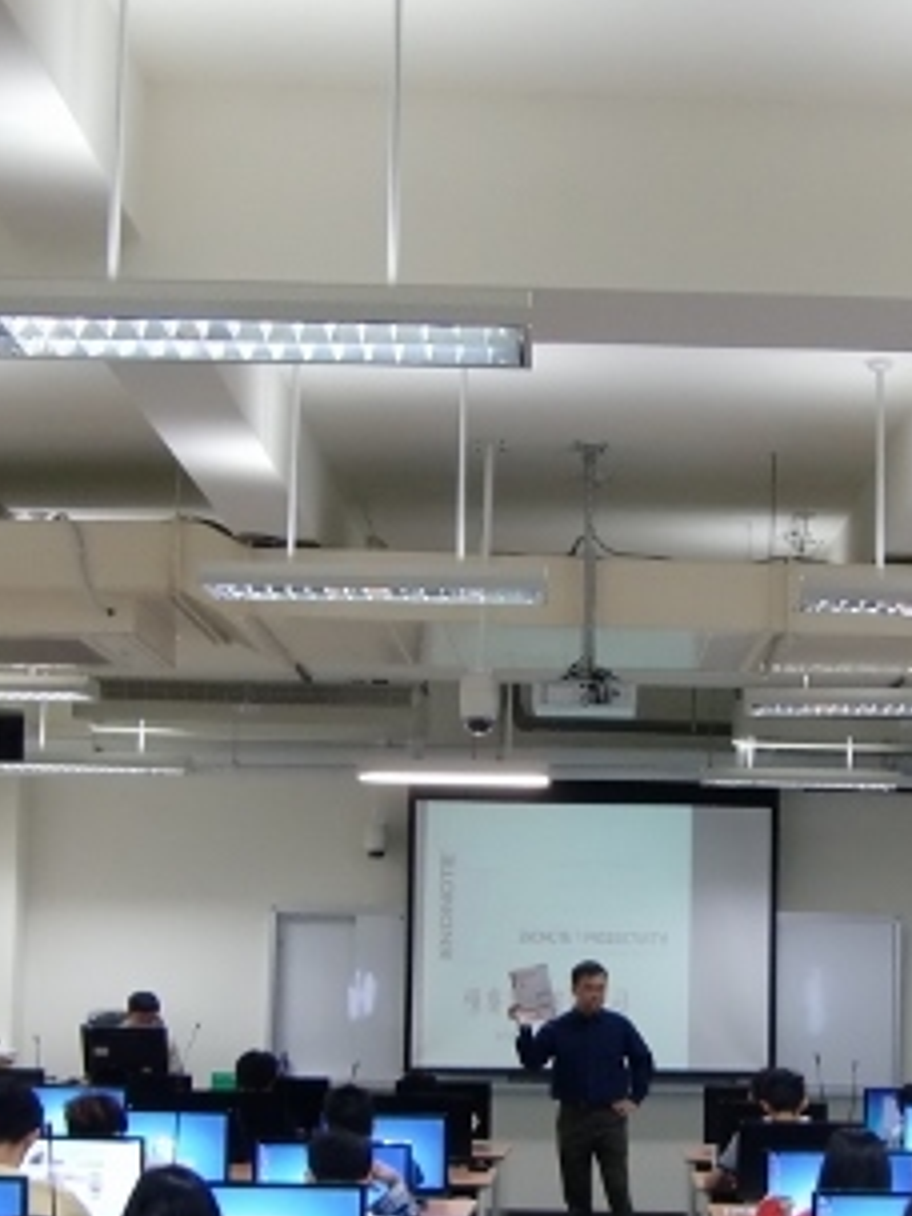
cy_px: 936
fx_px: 2073
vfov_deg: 32.0
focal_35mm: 59
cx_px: 624
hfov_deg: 24.7
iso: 250
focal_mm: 4.9
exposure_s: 1/60
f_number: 2.6
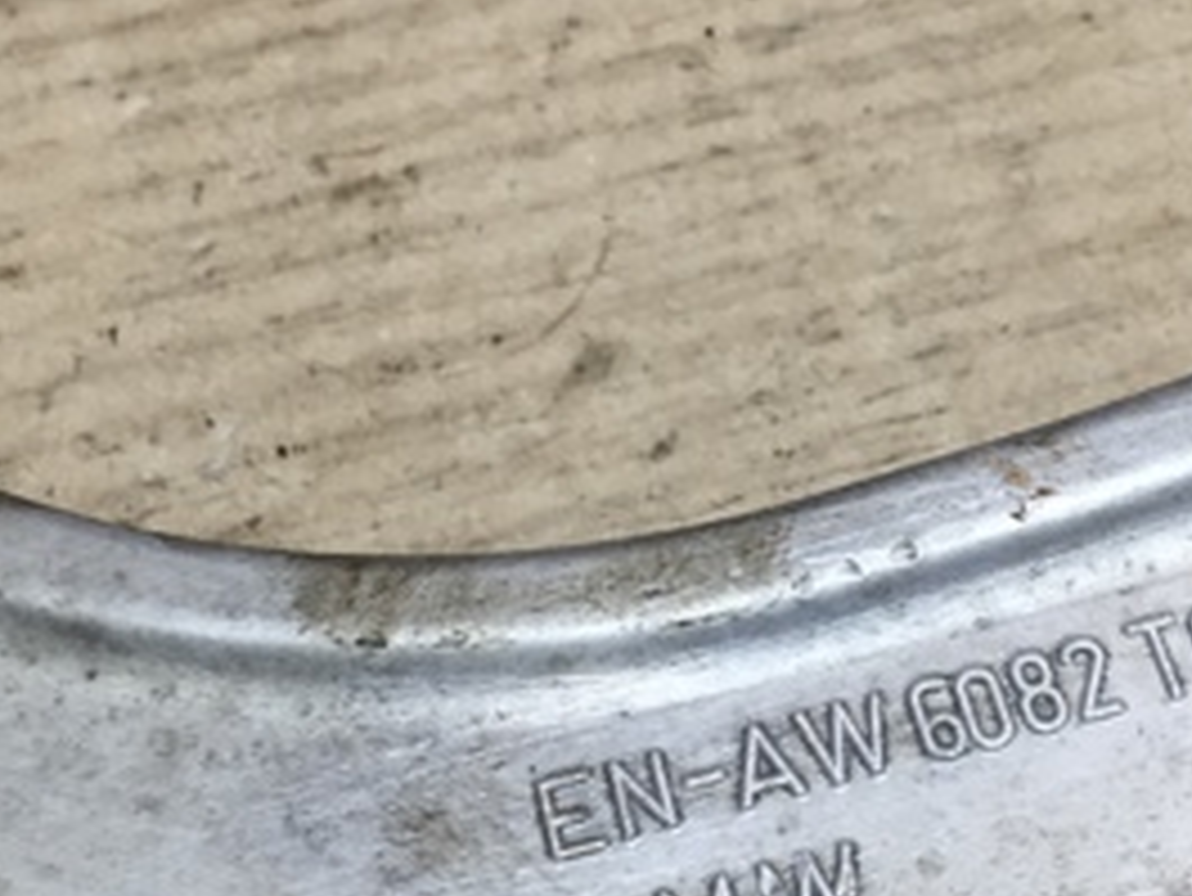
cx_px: 702
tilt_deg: -55.4
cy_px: 567
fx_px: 2412
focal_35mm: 70
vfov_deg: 21.0
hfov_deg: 27.7
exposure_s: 1/33
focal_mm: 4.15
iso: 40
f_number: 2.2
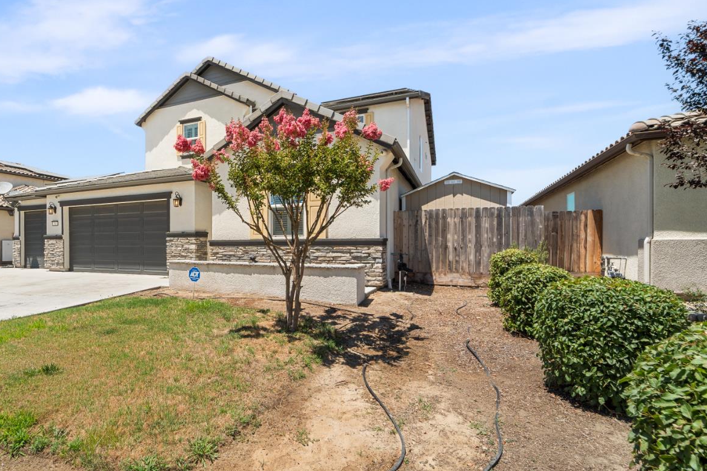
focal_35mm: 18
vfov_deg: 66.8
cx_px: 262
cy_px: 194
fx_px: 353
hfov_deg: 88.1
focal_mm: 14
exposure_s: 1/160
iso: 50
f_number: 9
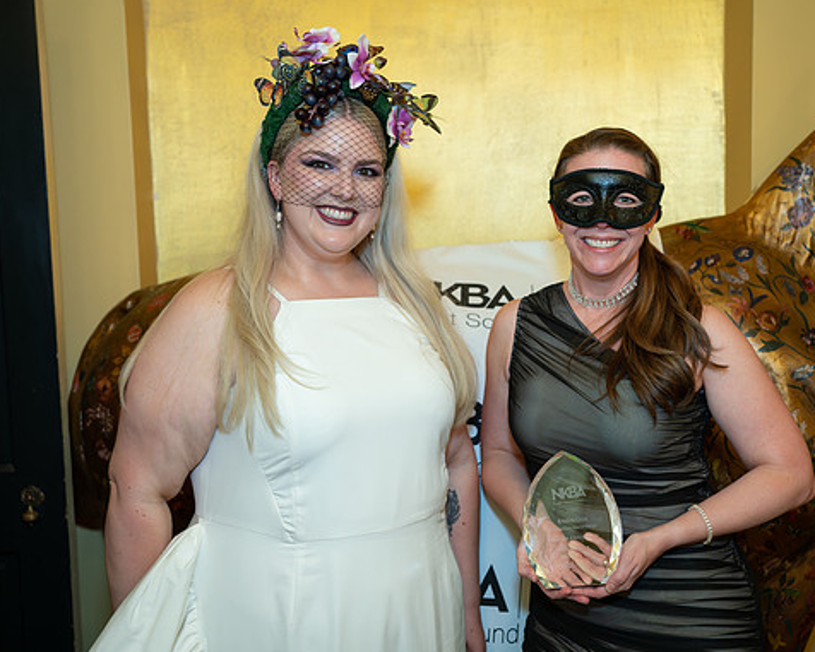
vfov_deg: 37.3
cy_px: 324
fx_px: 965
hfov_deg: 45.8
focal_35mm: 40
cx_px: 433
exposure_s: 1/100
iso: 800
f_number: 3.2
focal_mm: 35
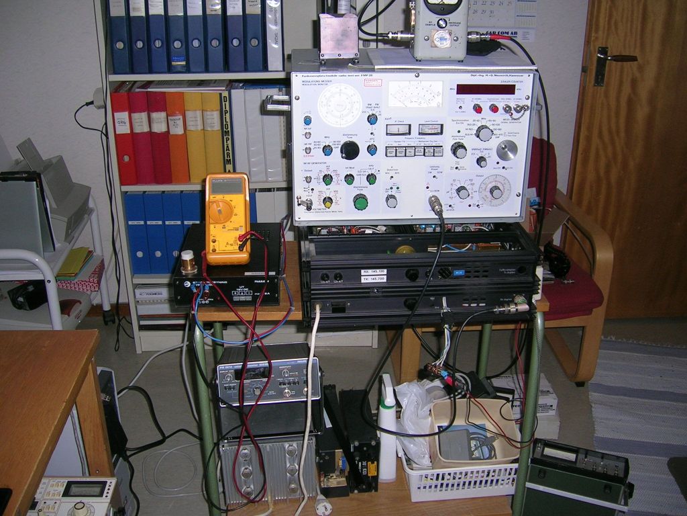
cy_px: 258
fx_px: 714
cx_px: 344
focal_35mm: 36
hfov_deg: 51.4
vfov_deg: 39.7
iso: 50
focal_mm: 5.5
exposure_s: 1/60.1
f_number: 2.8
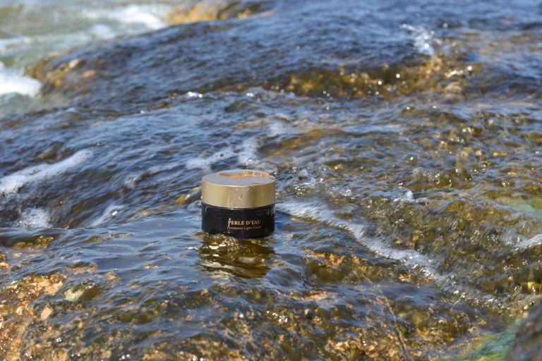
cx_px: 271
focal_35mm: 75
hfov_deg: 27.0
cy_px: 180
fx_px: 1129
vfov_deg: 18.2
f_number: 6.3
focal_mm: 50
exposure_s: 1/160
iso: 100
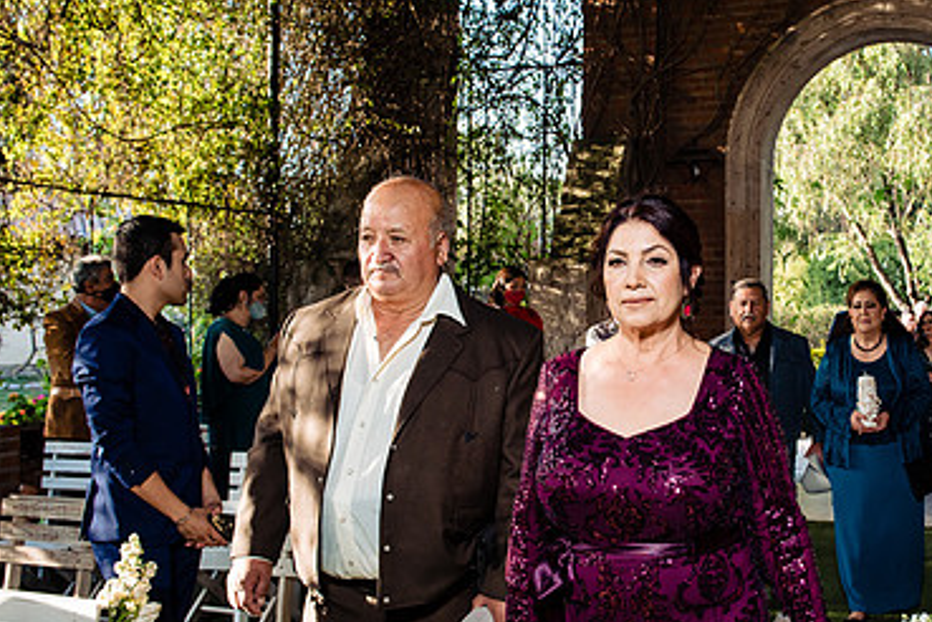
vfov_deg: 30.5
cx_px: 631
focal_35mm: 44
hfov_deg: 43.8
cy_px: 325
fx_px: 1139
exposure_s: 1/200
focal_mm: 28
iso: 1000
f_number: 6.3
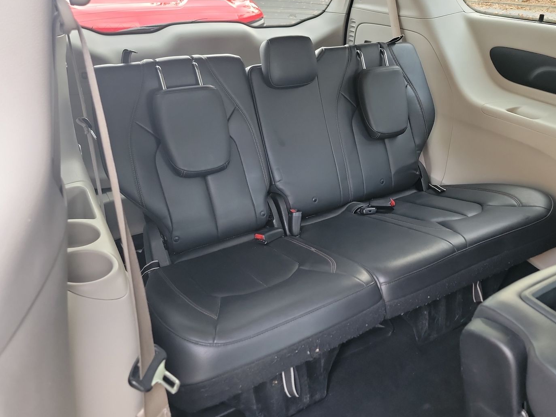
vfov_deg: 49.8
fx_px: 450
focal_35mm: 28
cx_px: 318
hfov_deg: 63.1
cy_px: 200
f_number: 1.8
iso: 753
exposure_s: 1/59
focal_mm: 6.7
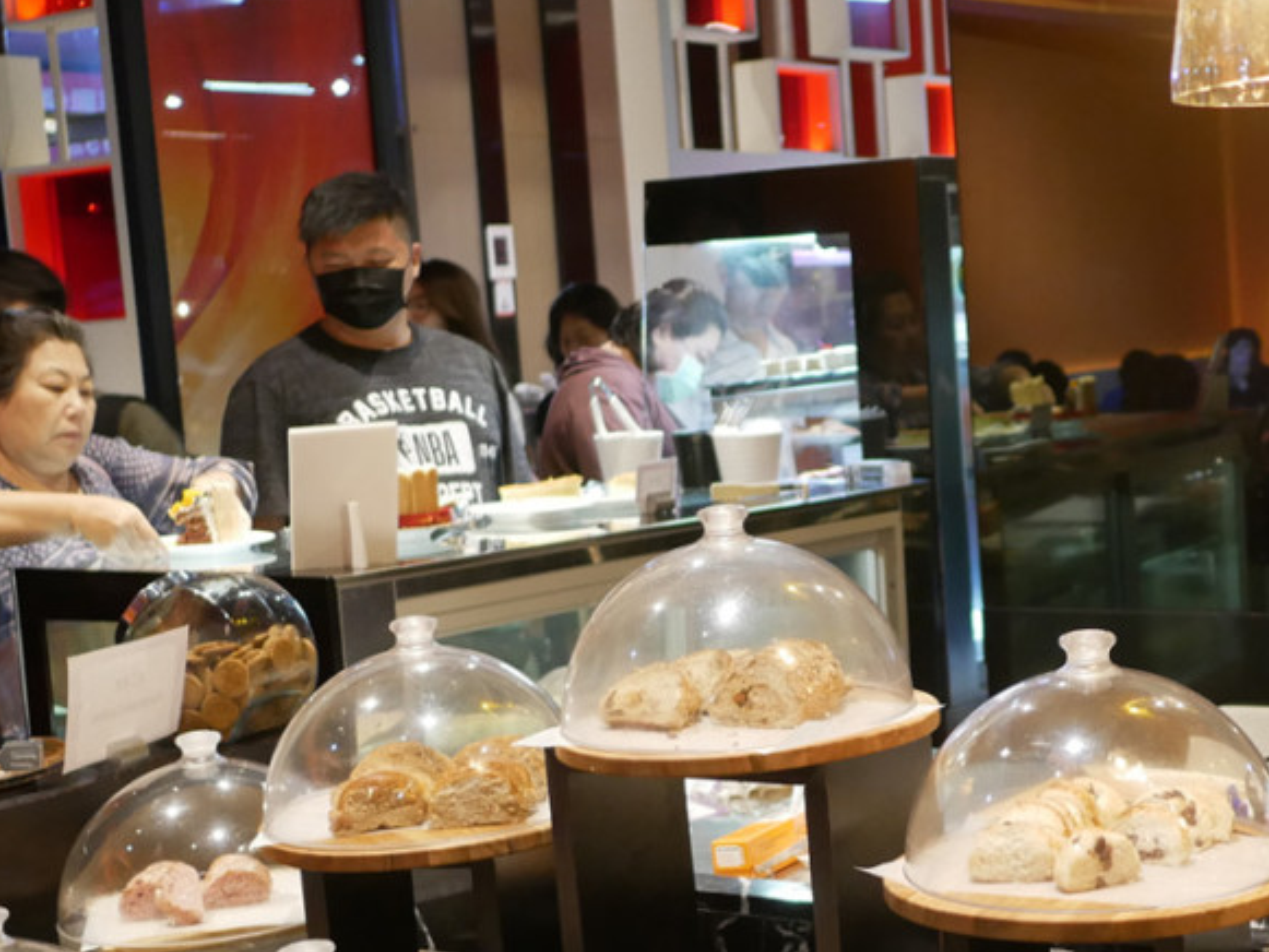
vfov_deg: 23.6
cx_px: 920
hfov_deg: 30.8
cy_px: 609
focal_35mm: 62
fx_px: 2273
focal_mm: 15
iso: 1000
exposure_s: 1/60
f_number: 1.7
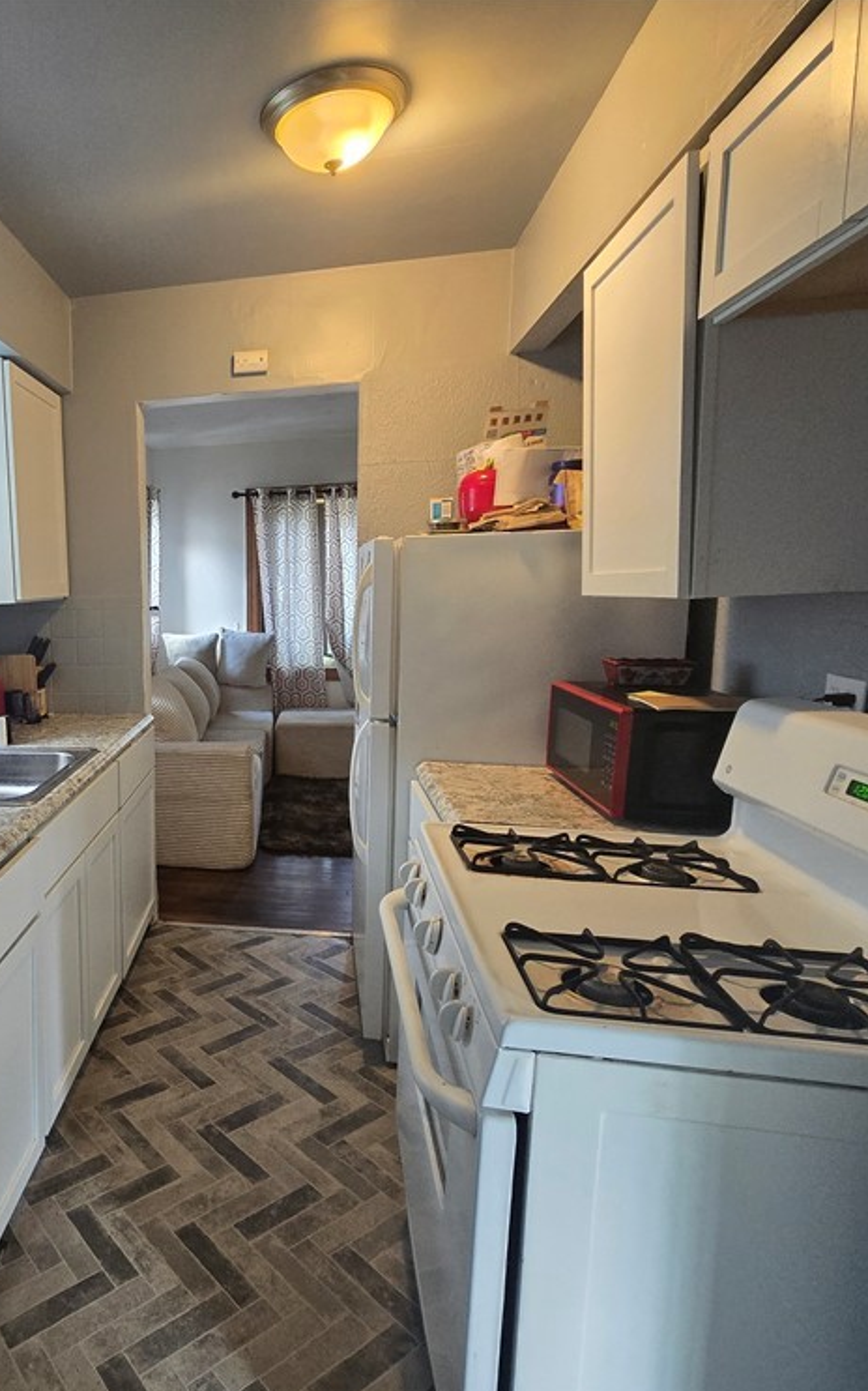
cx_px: 122
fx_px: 720
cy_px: 715
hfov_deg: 55.6
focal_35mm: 19
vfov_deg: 88.0
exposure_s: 1/60
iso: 500
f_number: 2.2
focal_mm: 2.2
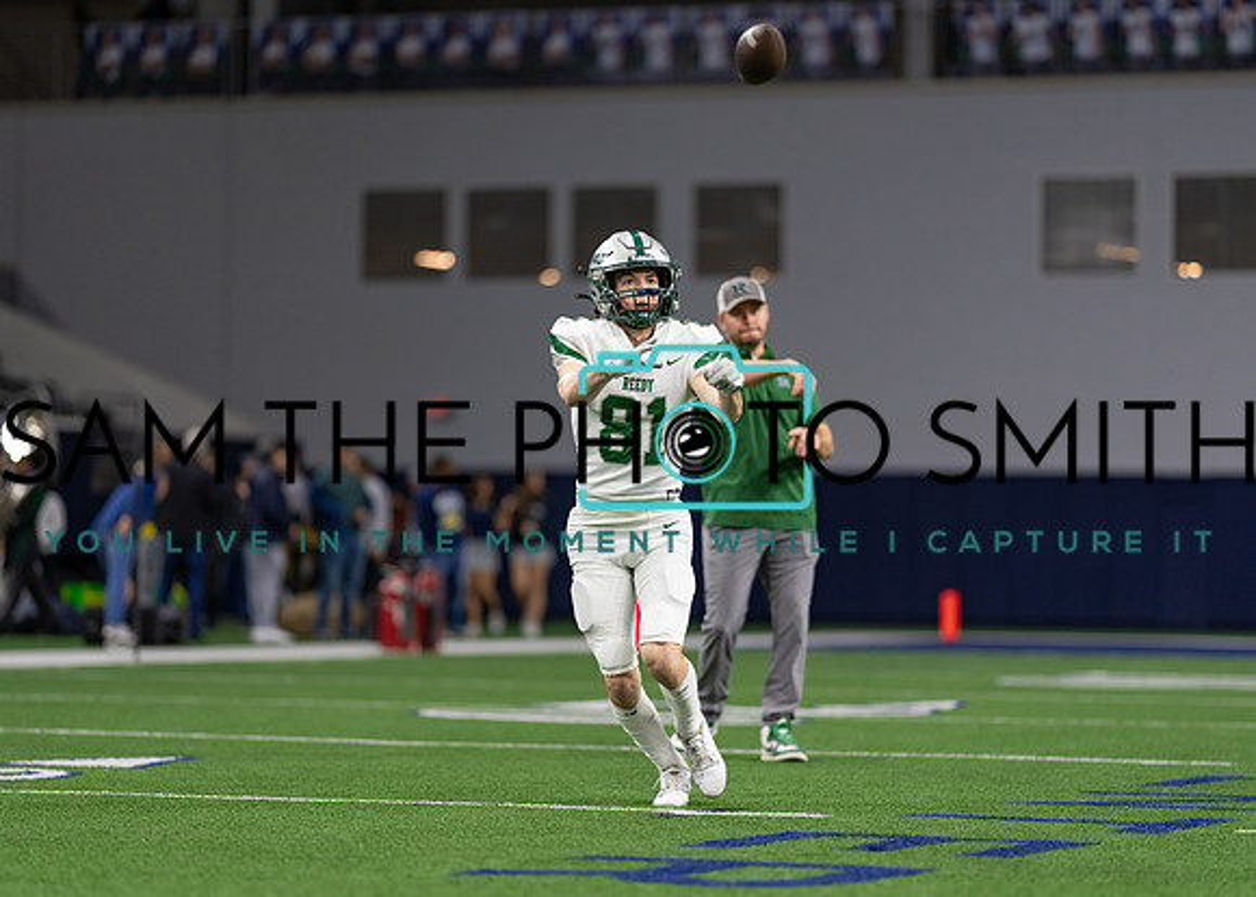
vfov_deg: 10.2
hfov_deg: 14.2
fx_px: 5045
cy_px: 448
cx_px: 628
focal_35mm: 141
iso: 640
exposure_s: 1/1000
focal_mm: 135
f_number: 1.8
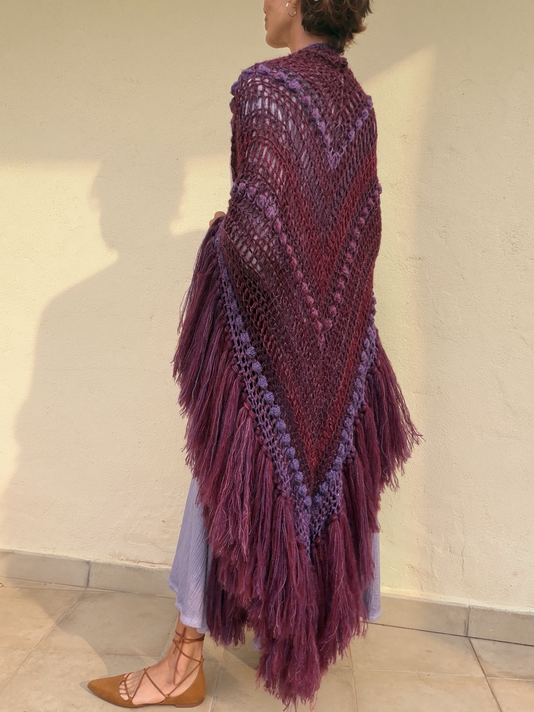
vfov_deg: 60.0
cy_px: 356
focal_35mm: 30
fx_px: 617
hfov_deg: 46.8
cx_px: 267
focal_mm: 2.71
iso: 25
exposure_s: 1/647
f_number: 1.9
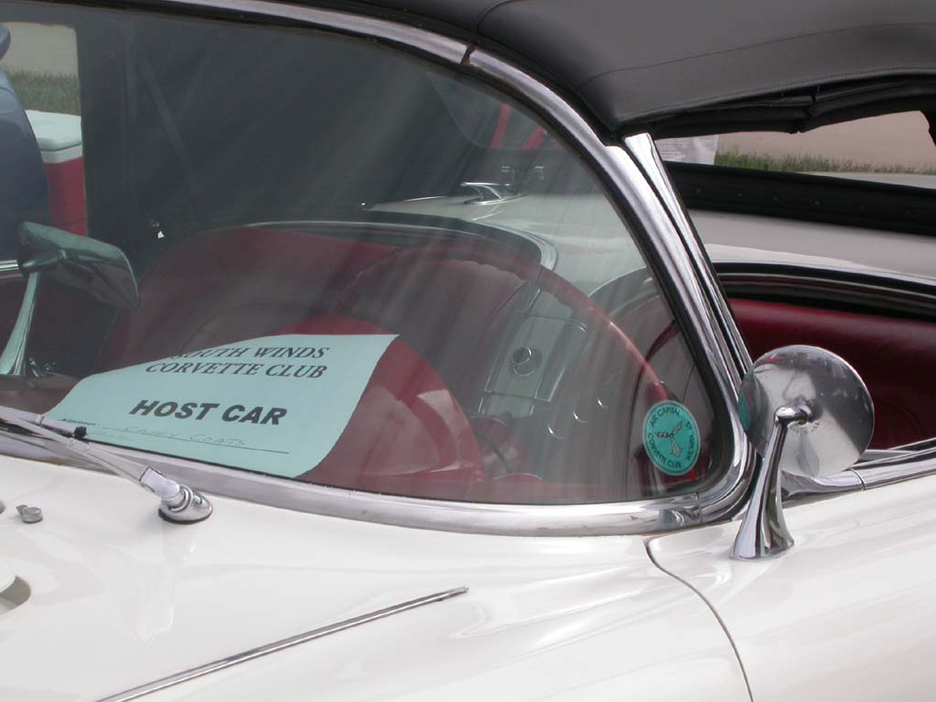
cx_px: 470
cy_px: 353
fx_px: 3650
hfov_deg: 14.6
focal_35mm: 135
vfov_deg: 11.0
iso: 100
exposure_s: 1/404
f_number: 7.5
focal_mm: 27.7
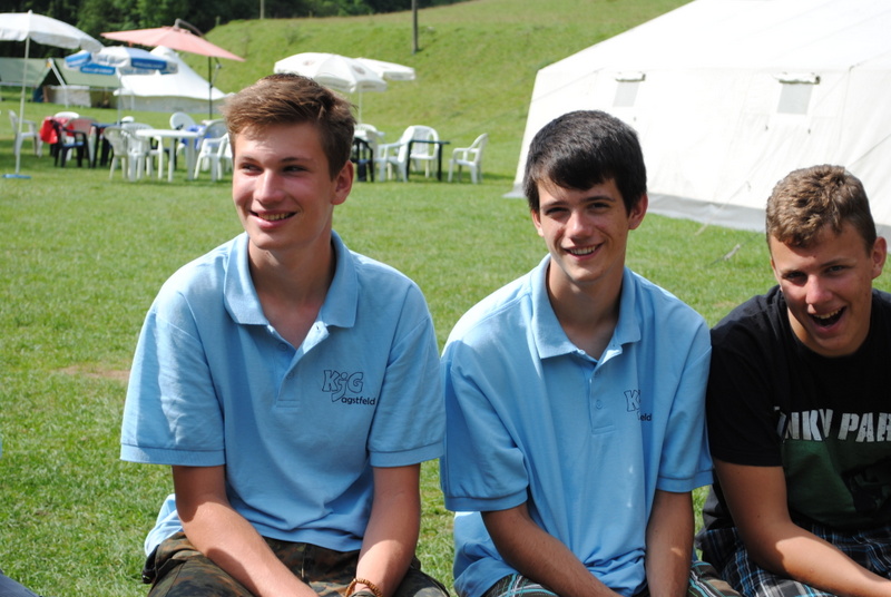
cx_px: 446
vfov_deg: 16.6
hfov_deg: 24.6
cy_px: 298
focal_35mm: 82
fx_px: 2045
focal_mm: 55
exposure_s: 1/200
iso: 100
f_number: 7.1
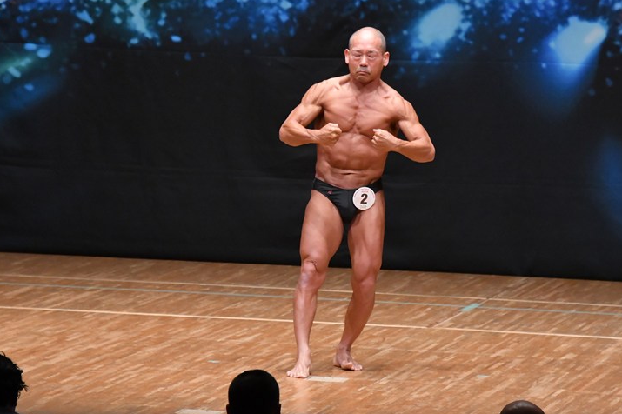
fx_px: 5336
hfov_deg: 6.7
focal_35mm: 309
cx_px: 314
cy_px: 198
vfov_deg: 4.4
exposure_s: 1/400
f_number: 5.6
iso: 6400
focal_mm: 190
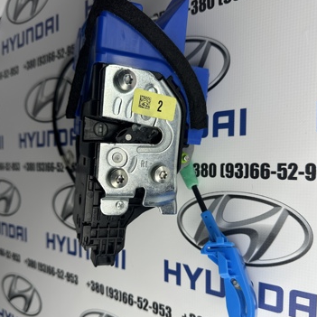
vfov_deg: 55.5
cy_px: 177
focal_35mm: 29
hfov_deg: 55.6
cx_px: 158
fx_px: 300
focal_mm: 6.86
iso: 80
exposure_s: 1/604
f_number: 1.78
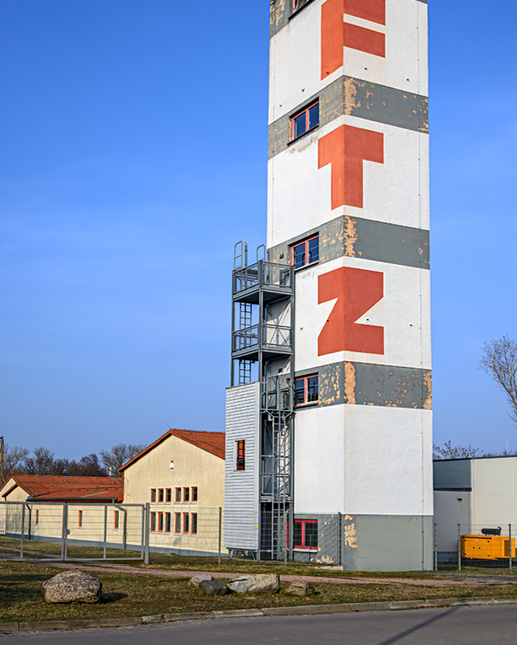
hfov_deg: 33.5
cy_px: 279
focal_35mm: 45
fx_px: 860
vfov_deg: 41.1
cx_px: 263
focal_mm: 26
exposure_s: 1/750
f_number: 8
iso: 200
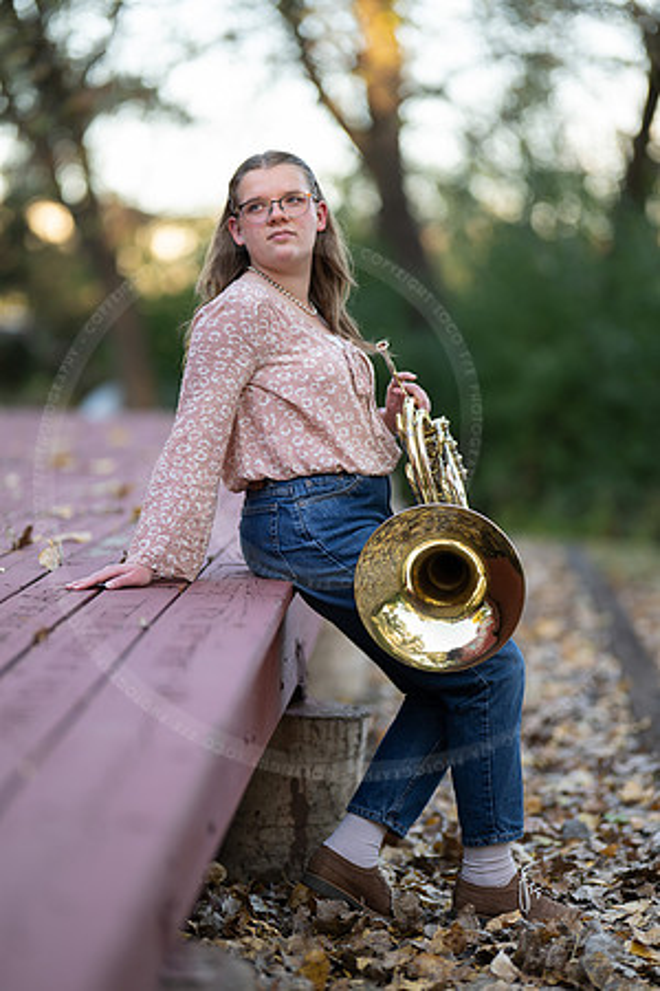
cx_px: 330
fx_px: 2337
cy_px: 496
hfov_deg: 16.1
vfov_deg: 23.9
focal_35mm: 85
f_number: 1.2
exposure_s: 1/500
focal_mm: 85
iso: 160
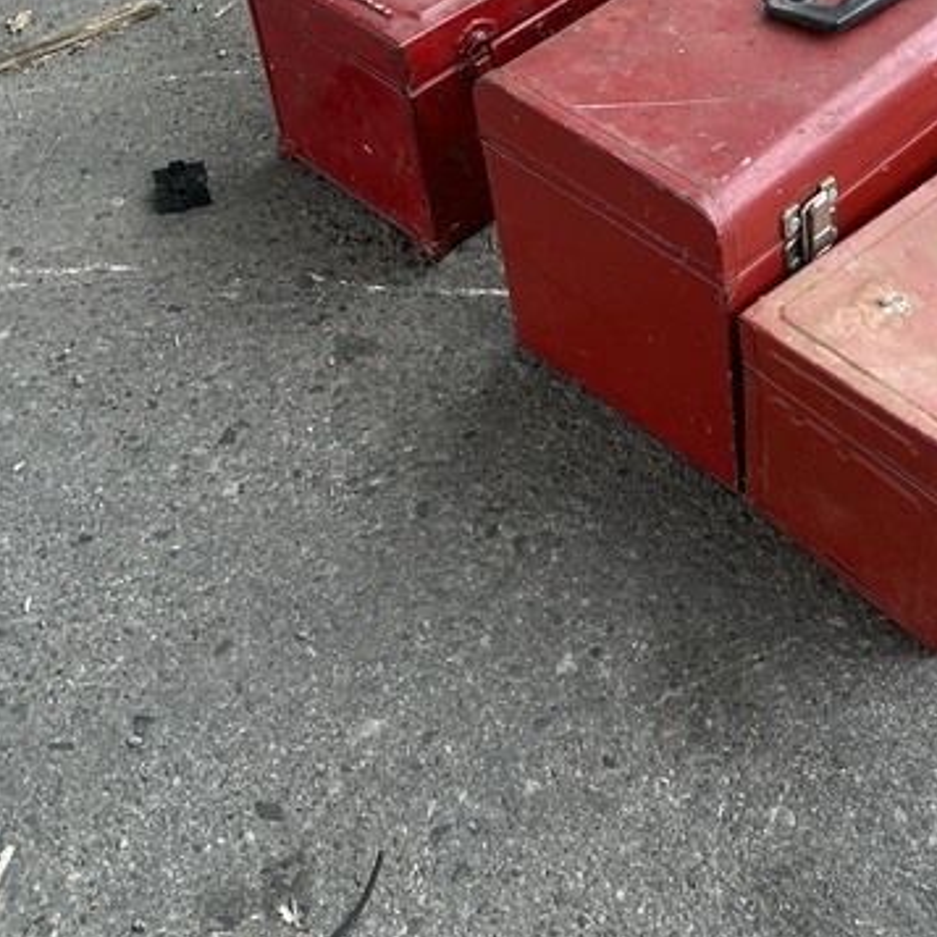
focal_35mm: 52
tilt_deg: -41.7
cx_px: 751
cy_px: 224
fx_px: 1592
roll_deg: -3.7
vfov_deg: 32.1
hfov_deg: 31.9
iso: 25
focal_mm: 3
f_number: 1.8
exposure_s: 1/353
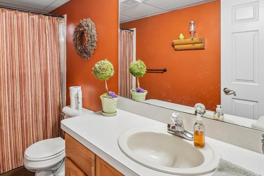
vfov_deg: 56.4
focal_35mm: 22
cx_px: 100
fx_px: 161
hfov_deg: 77.3
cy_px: 64
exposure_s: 1/10
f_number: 8
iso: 400
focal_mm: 10
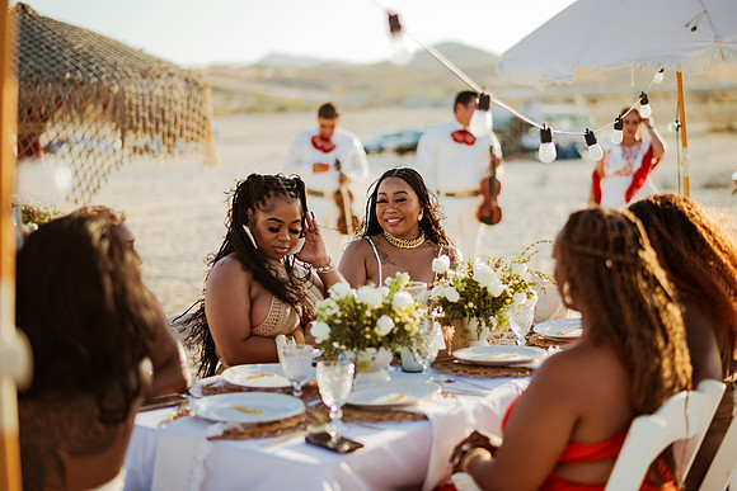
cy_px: 246
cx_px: 368
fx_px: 1188
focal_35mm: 58
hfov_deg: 34.5
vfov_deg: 23.4
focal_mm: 58
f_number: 1.4
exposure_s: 1/2500
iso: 100
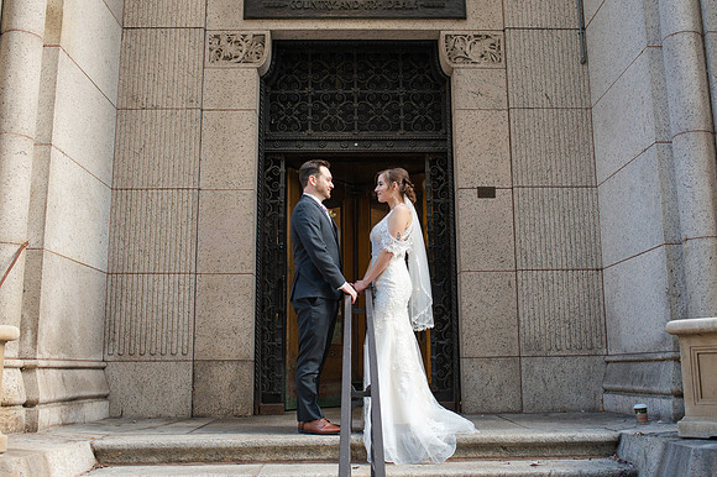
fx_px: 752
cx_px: 380
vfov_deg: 35.2
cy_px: 224
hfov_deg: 50.9
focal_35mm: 38
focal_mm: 35
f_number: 3.5
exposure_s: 1/400
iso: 1000
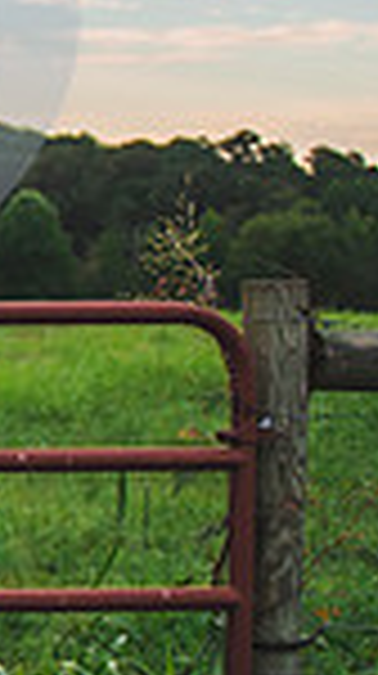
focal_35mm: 98
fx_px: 1752
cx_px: -629
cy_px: 407
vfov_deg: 21.8
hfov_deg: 10.1
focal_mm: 24
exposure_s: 1/1000
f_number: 2.8
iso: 200
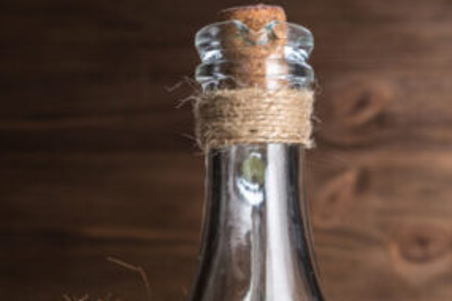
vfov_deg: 8.0
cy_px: 261
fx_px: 2147
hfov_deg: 11.9
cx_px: 473
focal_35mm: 171
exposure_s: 1/125
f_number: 11
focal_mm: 70
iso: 100
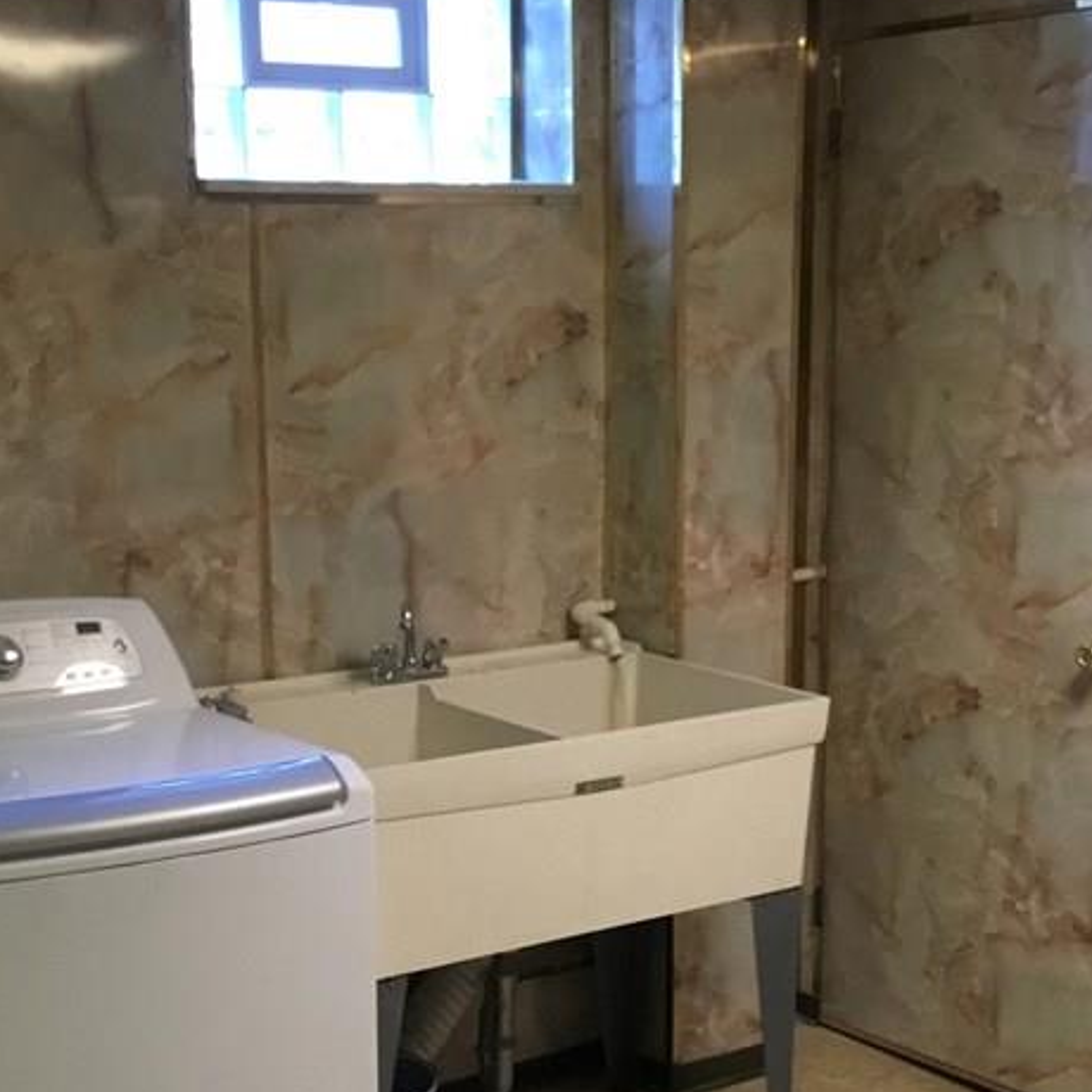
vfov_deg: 27.9
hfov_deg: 28.1
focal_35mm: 61
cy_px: 762
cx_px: 408
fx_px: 2177
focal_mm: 3.3
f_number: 2.4
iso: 160
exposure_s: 1/30
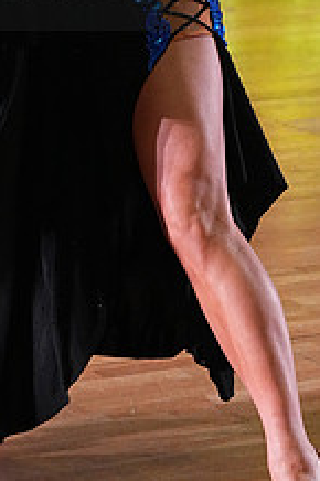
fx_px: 3272
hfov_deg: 5.6
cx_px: -105
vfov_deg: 8.3
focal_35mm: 245
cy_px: -42
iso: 6400
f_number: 5
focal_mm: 92
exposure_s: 1/400
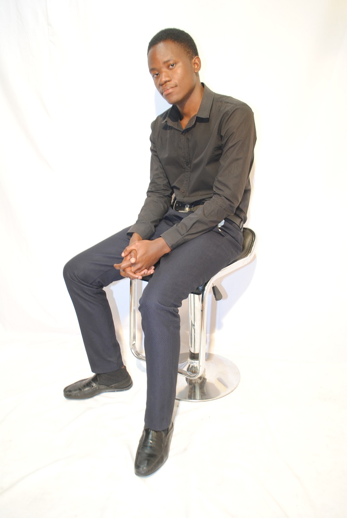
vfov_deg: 61.9
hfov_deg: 43.7
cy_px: 259
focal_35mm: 30
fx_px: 432
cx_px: 174
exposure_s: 1/5
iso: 200
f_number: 3.8
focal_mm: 20
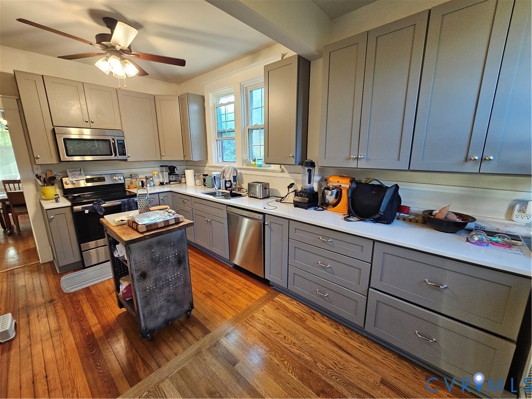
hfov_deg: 106.2
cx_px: 266
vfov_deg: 89.9
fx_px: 200
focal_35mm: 13
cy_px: 200
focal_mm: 2.2
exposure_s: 1/60
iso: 320
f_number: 2.2
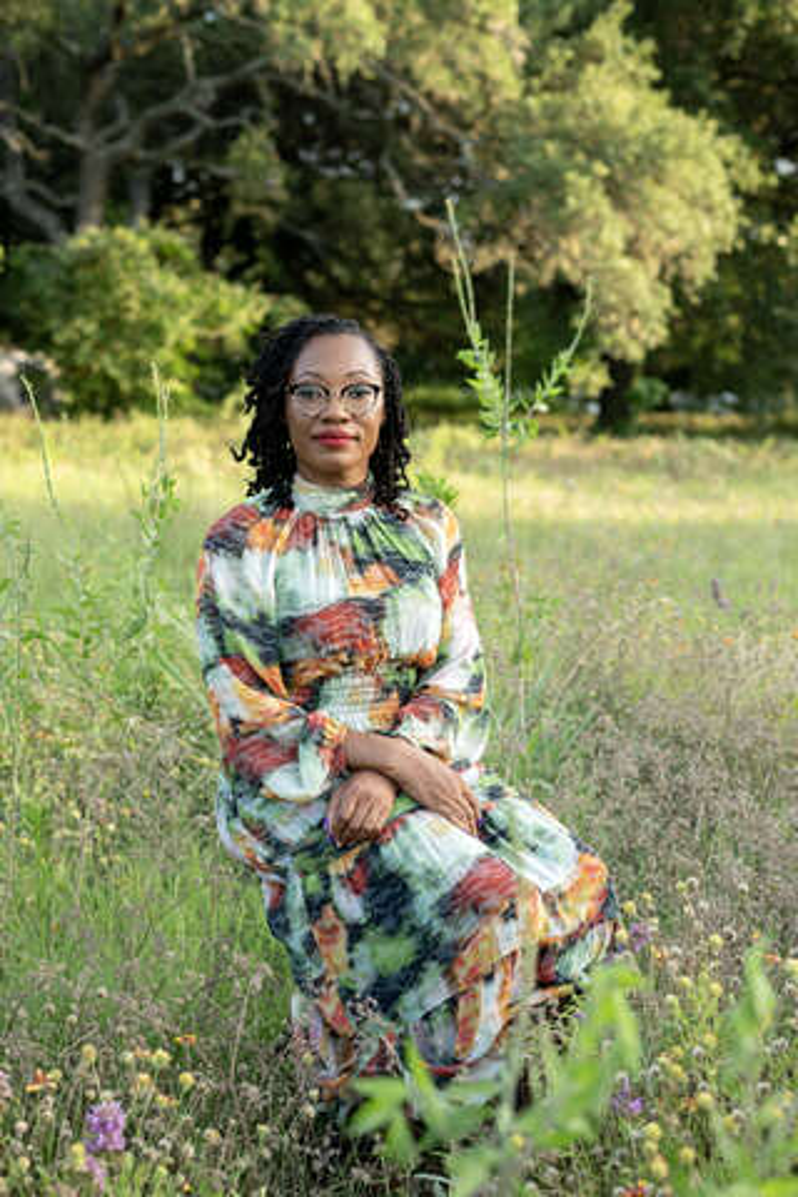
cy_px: 598
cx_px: 399
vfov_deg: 39.6
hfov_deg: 27.0
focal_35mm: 50
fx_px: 1662
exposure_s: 1/250
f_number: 3.2
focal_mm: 50
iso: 320
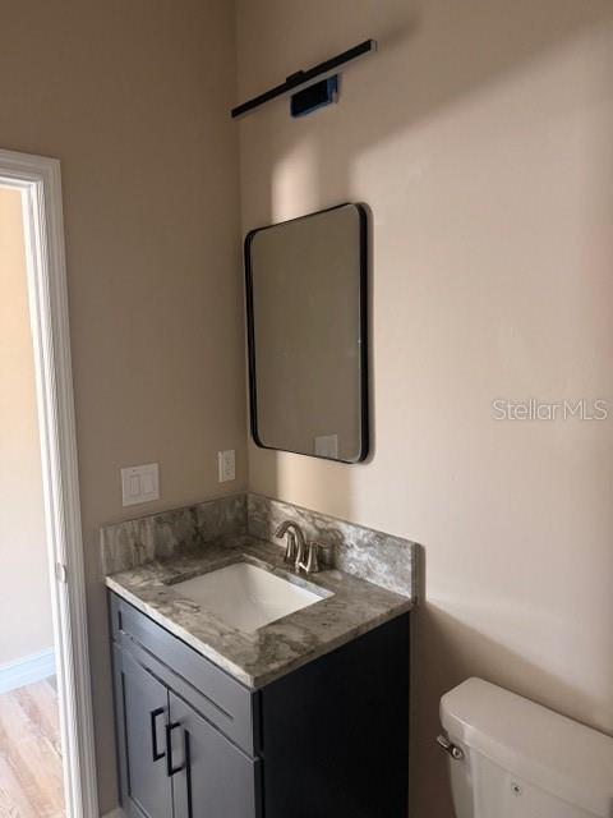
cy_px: 409
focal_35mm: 24
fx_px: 567
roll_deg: +1.3
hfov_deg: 56.8
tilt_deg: -4.5
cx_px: 306
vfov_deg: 71.6
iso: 1000
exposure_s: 1/38
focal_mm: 6.76
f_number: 1.78
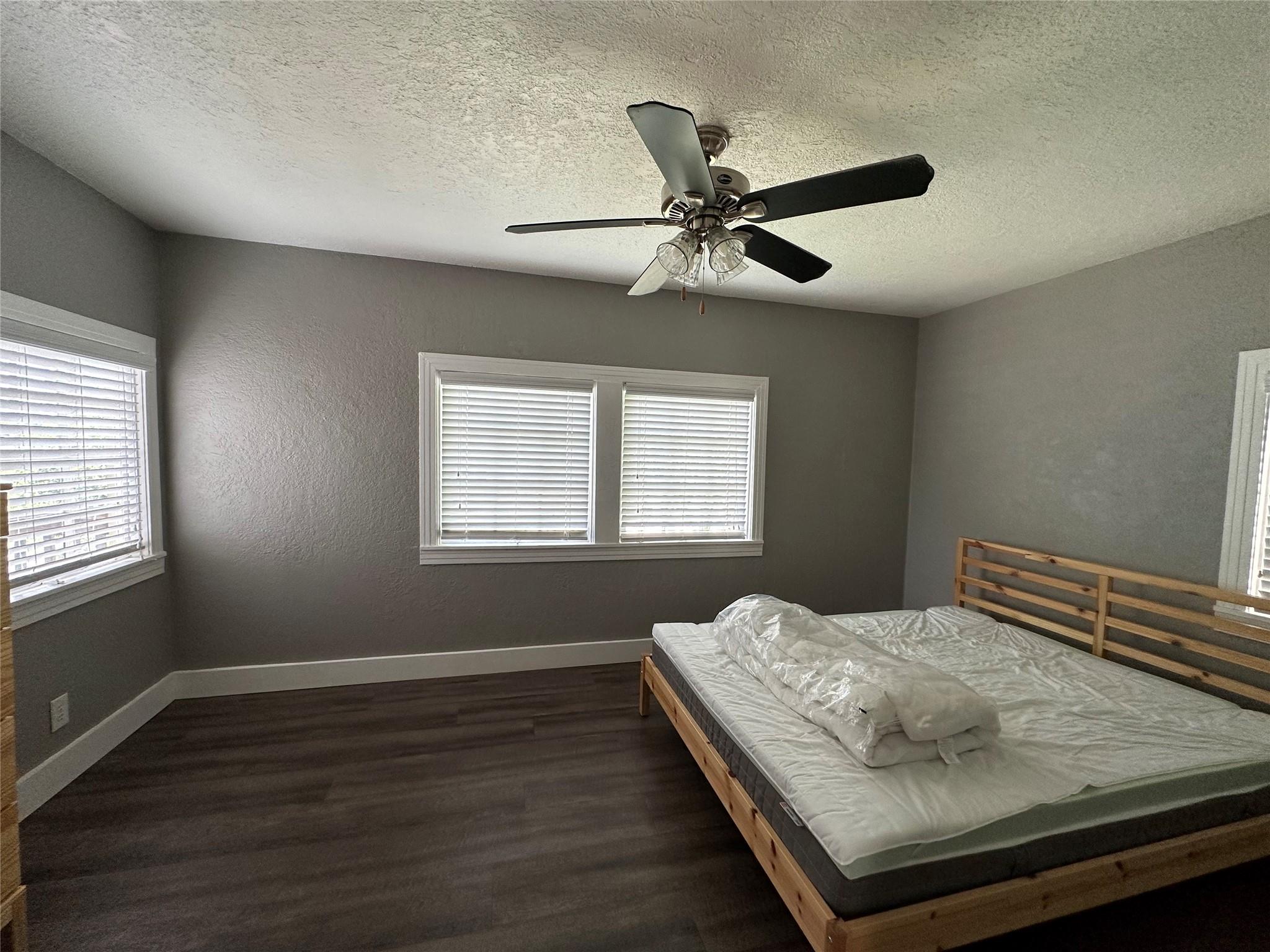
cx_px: 635
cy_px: 476
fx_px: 514
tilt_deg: -3.7
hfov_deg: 102.1
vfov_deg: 85.7
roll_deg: -1.7
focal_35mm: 14
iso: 125
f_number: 2.2
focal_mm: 2.22
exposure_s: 1/99
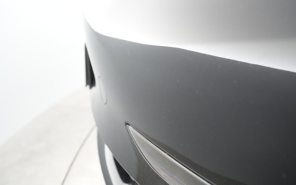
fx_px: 234
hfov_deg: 64.6
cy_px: 95
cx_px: 148
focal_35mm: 29
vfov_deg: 43.1
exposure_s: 1/100
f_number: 4.5
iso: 12800
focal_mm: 28
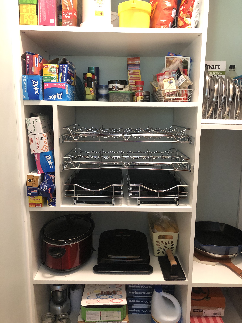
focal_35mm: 28
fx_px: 261
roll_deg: +0.4
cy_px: 162
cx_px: 121
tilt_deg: -10.3
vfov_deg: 63.4
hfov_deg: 49.7
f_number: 1.8
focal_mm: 3.99
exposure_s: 1/6
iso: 100
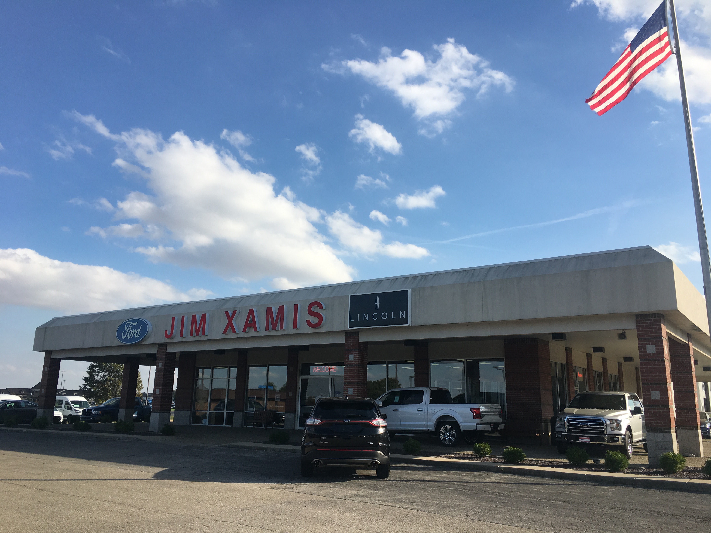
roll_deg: -0.8
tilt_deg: +14.1
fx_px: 596
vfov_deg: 48.2
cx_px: 356
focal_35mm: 29
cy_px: 266
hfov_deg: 61.7
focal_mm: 4.15
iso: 25
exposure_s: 1/1508
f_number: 2.2
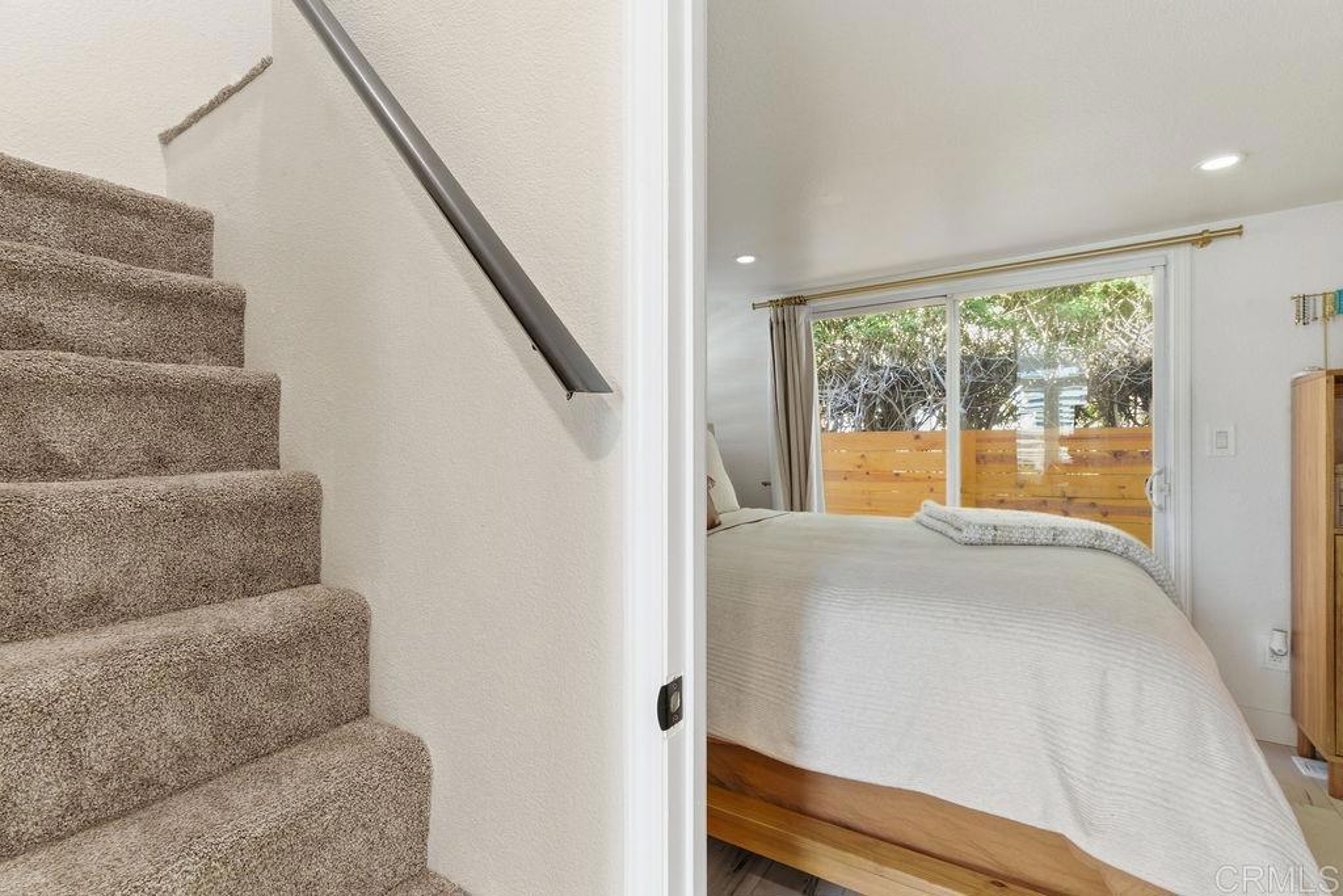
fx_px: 597
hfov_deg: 96.7
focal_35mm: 16
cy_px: 448
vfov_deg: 73.8
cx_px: 672
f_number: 8
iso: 250
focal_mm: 16
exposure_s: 1/100
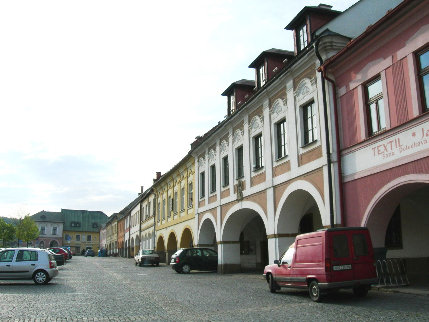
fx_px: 471
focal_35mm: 38
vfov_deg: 37.7
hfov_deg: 49.0
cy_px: 161
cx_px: 214
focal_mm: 7.8
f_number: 4.8
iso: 50
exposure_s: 1/812
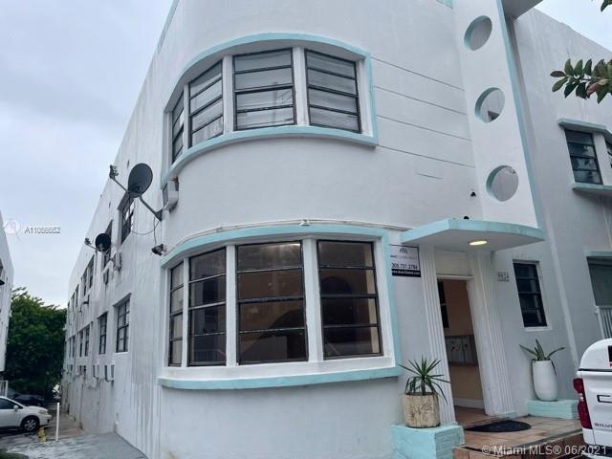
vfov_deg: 53.1
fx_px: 460
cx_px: 306
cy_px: 230
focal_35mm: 26
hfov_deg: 67.3
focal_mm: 4.2
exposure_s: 1/694
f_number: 1.6
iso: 32
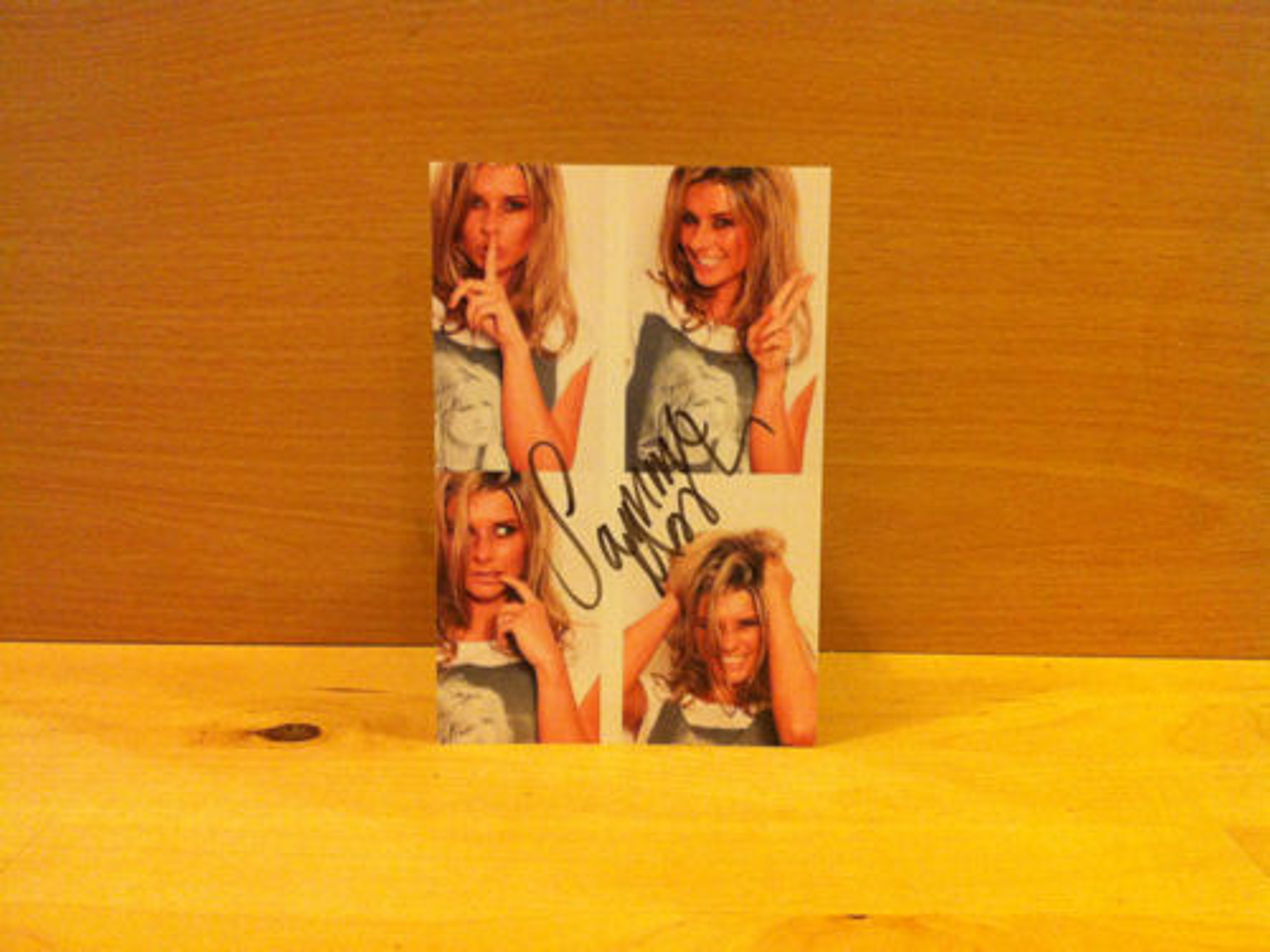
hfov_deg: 52.6
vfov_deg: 40.7
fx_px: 1284
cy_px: 476
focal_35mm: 35
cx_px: 635
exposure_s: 1/15
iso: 250
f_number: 2.8
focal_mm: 3.85
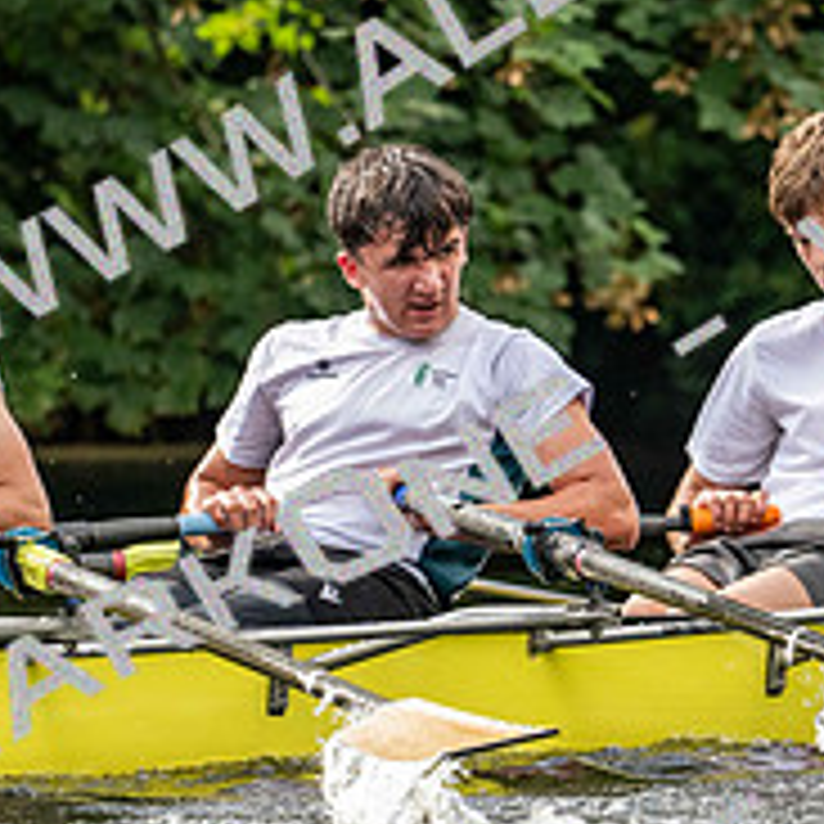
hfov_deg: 1.6
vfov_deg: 1.6
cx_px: 468
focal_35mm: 1080
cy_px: 360
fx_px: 29086
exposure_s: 1/2500
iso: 1250
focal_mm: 400
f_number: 4.5
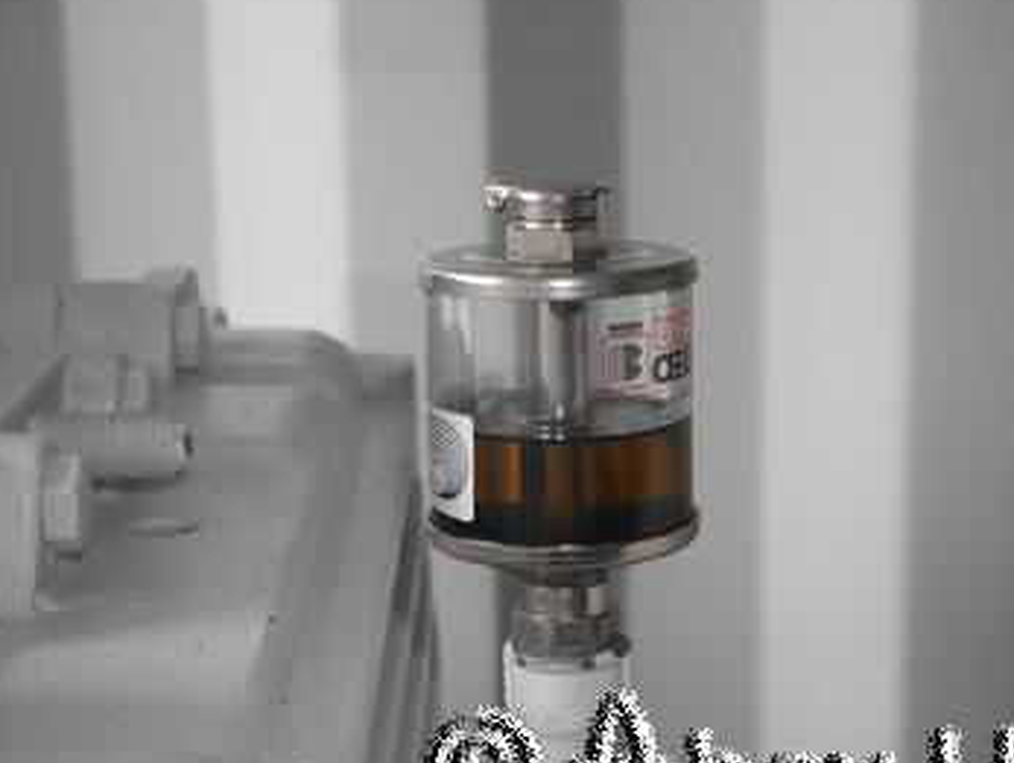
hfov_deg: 25.6
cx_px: 549
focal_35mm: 76
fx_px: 2229
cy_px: 418
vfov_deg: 19.4
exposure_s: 1/250
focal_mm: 33
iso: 3200
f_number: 9
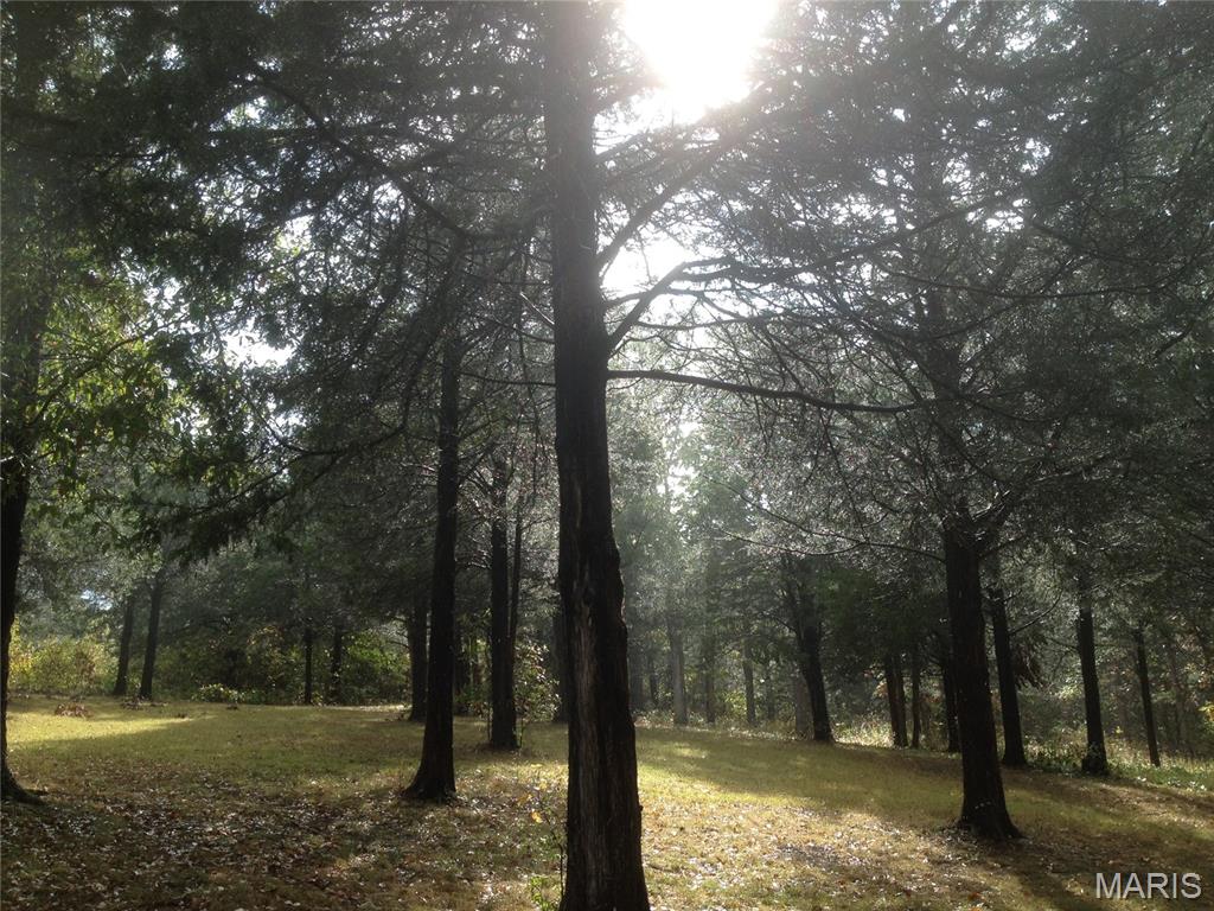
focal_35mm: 35
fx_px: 1227
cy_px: 456
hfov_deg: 52.6
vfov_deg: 40.7
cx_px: 607
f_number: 2.4
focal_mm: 4.28
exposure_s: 1/343
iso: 50
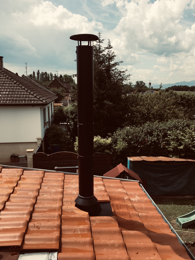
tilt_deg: -9.0
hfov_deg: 48.2
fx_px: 218
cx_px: 98
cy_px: 130
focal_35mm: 29
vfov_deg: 61.7
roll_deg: -0.7
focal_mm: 4.15
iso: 25
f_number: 2.2
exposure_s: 1/1672
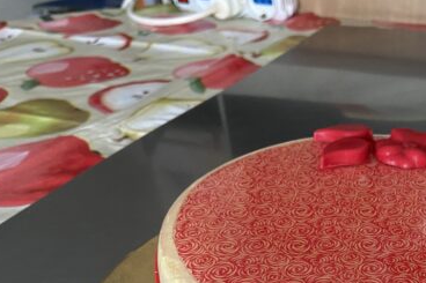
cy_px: 269
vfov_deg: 26.3
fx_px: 580
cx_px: 370
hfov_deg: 38.1
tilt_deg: -33.5
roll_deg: +0.1
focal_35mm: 49
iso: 320
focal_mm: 4.25
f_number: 1.8
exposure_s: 1/60
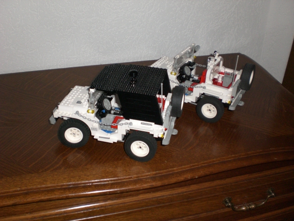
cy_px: 110
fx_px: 323
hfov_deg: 49.0
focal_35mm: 38
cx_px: 147
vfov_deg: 37.7
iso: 200
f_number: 3.1
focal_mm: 6.3
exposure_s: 1/60
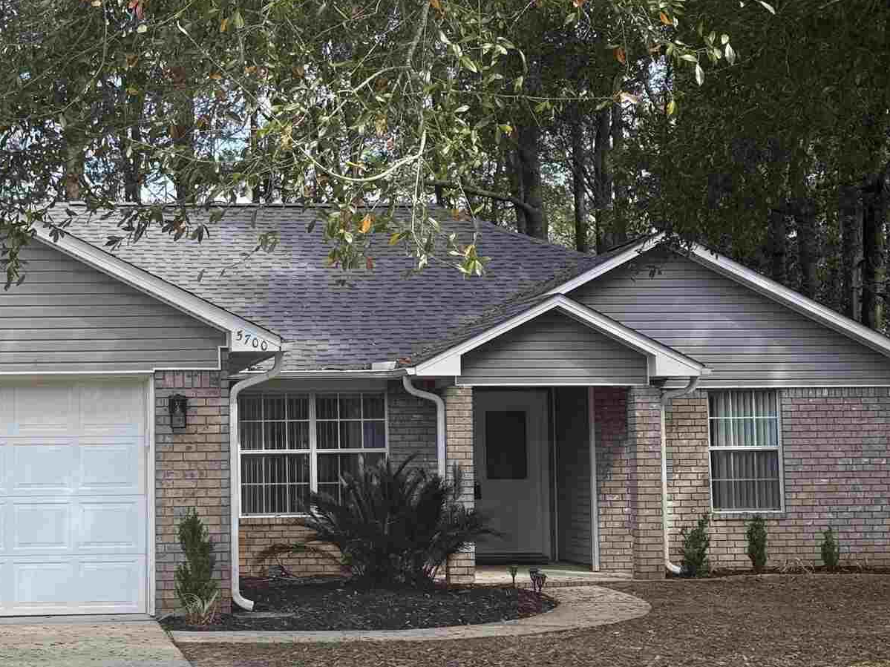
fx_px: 2108
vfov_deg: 18.0
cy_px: 304
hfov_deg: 23.6
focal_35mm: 82
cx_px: 233
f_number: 1.78
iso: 64
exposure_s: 1/1543
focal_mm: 6.76
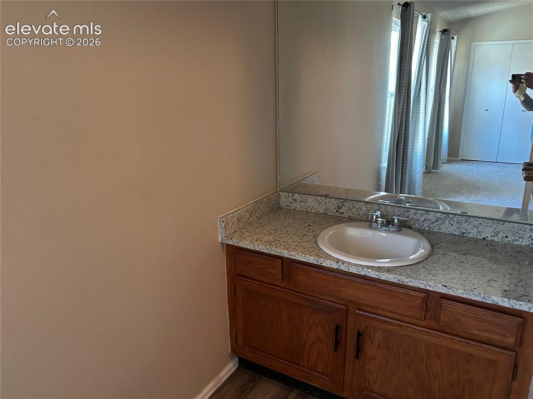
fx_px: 400
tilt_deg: -16.3
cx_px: 266
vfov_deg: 53.0
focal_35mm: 26
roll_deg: +1.8
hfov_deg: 67.3
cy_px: 200
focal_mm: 5.7
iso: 400
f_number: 1.5
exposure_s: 1/60
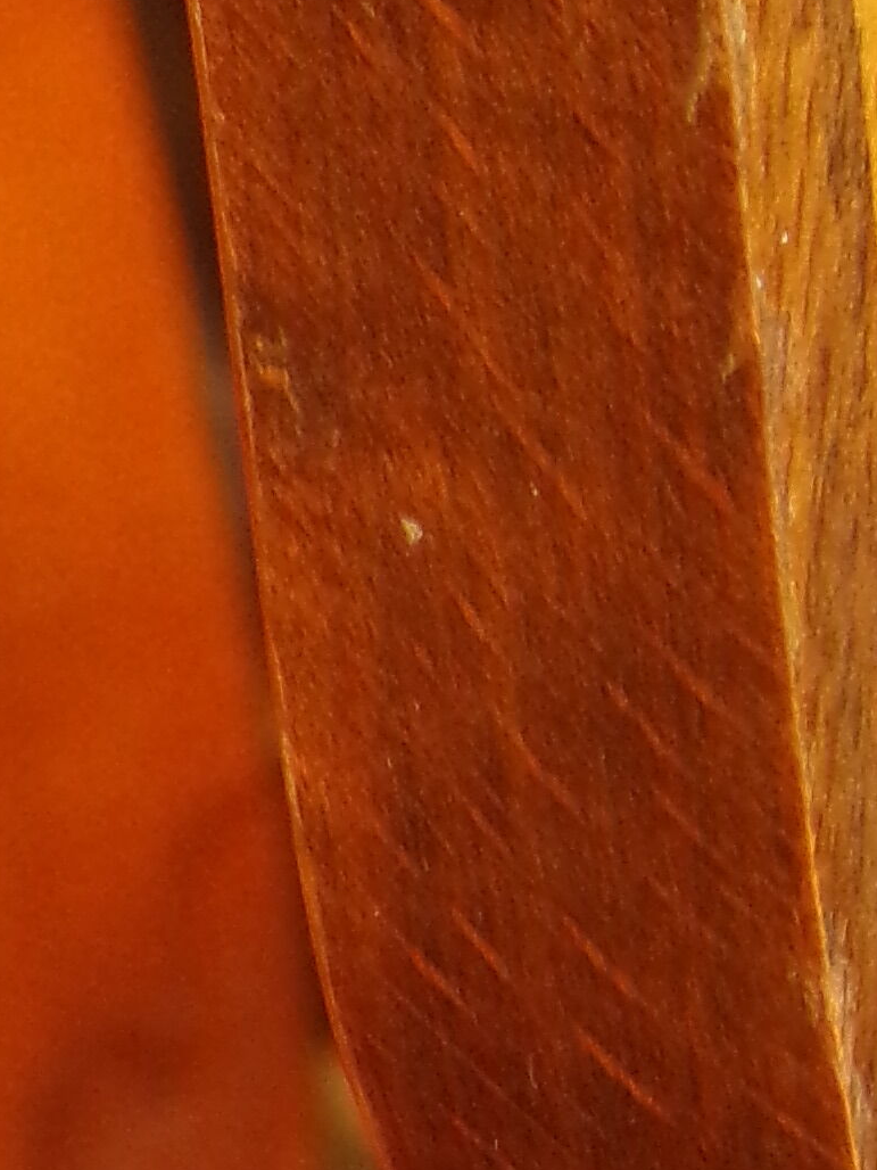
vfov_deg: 7.8
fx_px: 8479
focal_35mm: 251
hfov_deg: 5.8
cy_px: -245
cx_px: 1498
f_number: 3.7
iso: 200
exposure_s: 1/34
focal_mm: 10.1
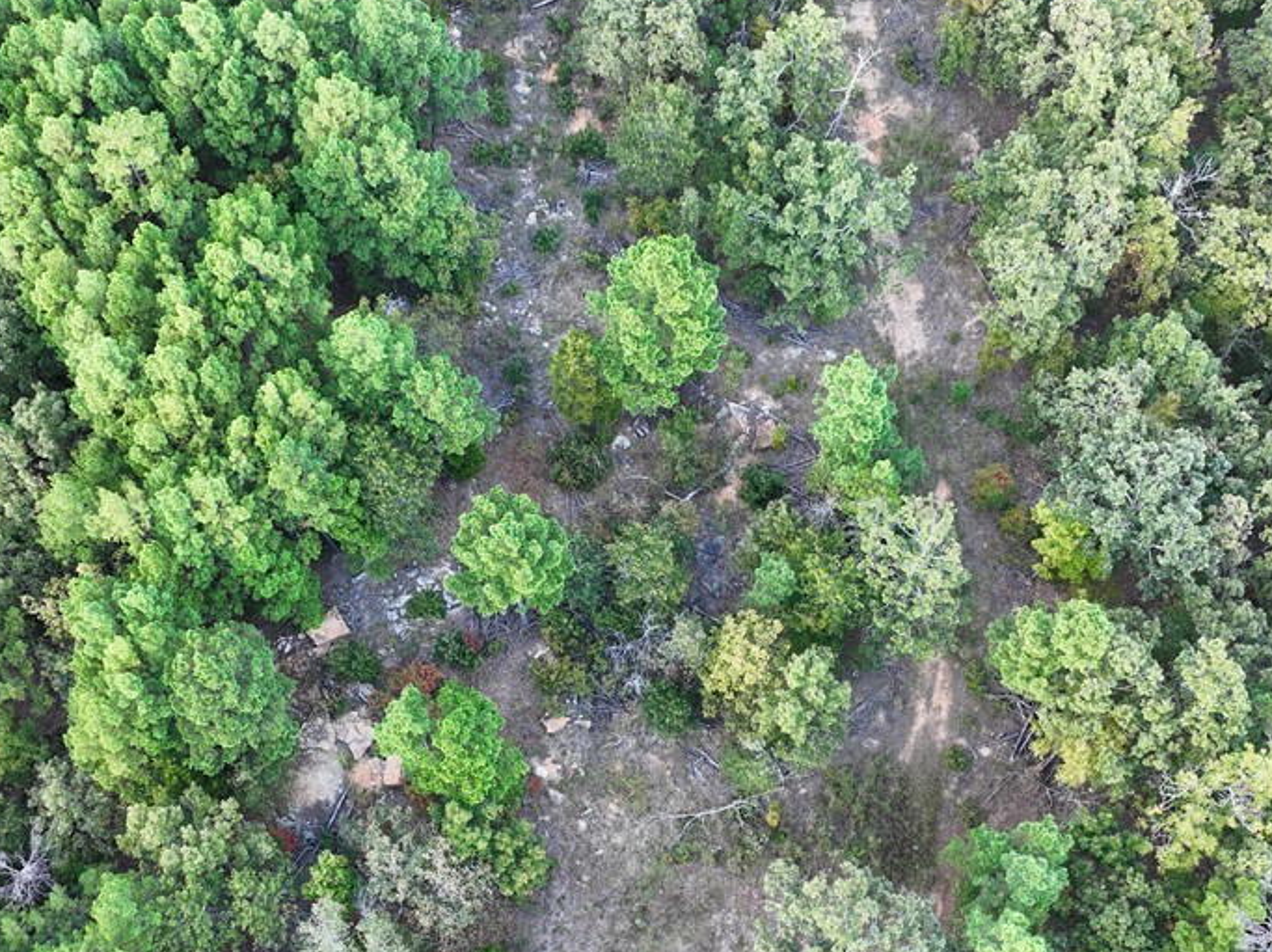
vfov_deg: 39.1
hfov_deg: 51.4
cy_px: 642
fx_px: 1322
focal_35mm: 36
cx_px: 605
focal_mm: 12.29
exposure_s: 1/60
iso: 100
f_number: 2.8
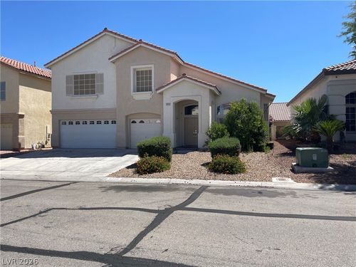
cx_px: 178
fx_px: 267
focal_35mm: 26
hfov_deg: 67.3
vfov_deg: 53.1
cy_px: 134
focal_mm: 4.2
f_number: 1.6
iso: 32
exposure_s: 1/4000
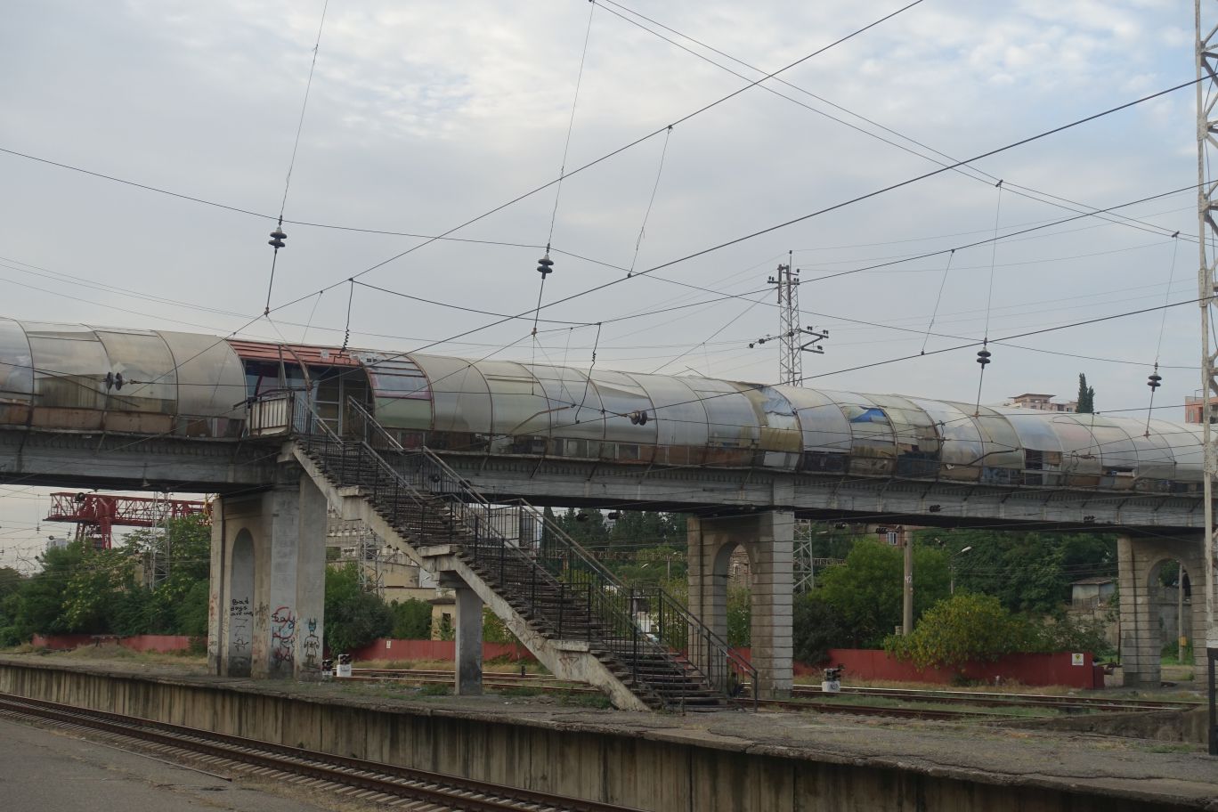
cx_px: 609
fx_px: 1861
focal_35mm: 55
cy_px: 406
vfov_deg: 24.6
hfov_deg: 36.2
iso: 125
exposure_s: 1/200
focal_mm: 20.25
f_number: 4
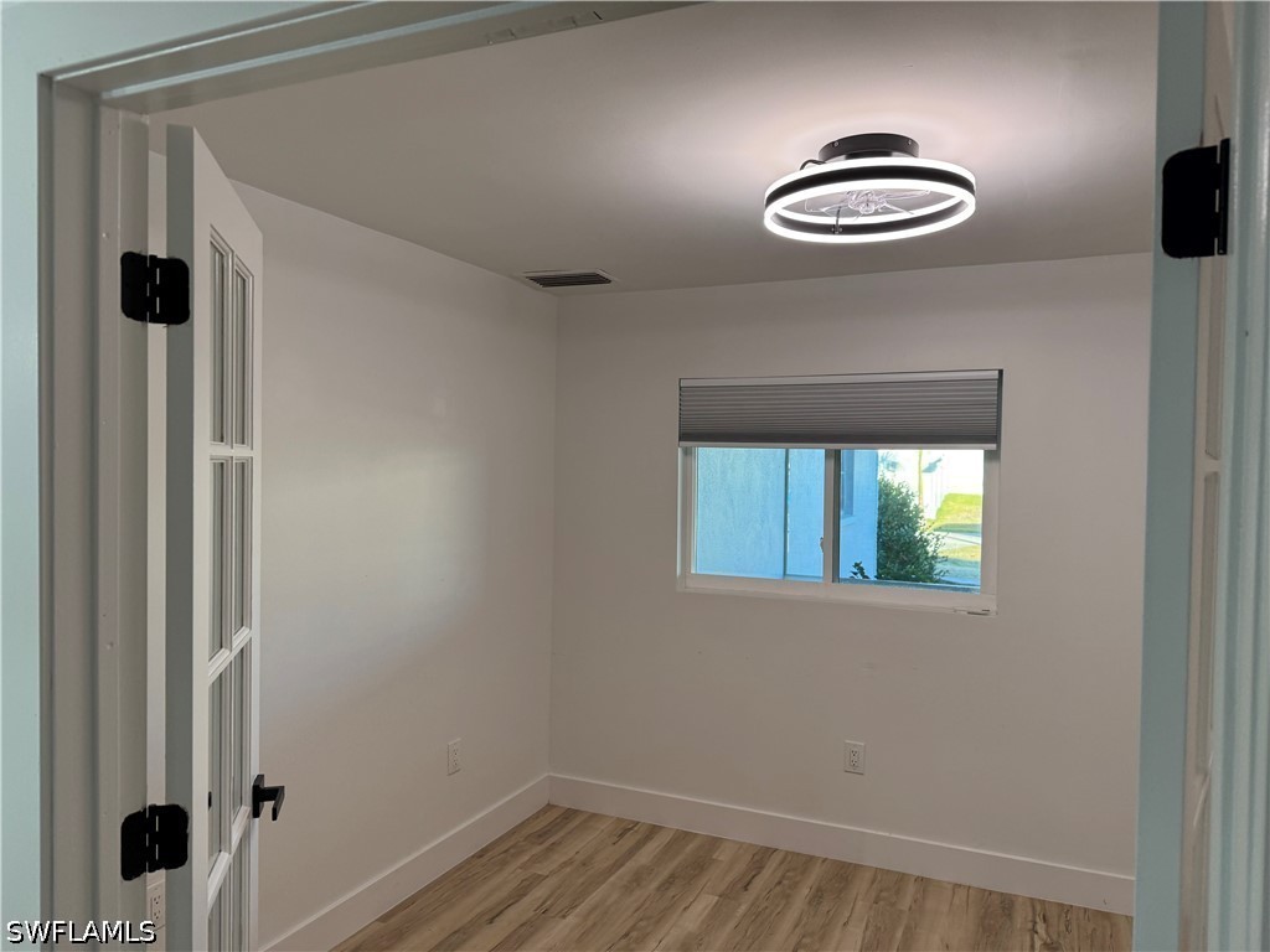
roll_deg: -0.3
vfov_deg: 56.8
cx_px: 635
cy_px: 476
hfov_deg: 71.6
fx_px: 881
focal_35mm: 24
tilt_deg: -1.8
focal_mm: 6.76
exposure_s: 1/120
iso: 125
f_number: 1.78
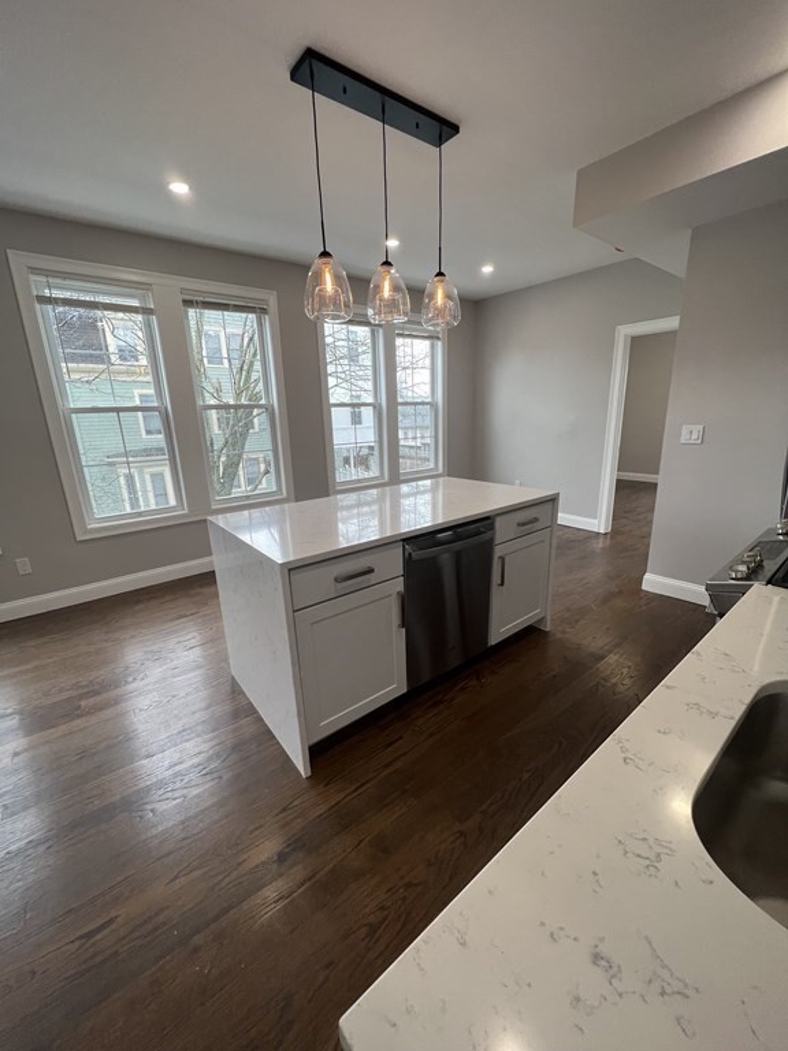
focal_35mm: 13
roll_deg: +1.7
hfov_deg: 89.9
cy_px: 526
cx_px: 394
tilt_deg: -13.3
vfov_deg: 106.2
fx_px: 395
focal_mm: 1.57
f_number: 1.8
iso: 80
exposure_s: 1/120
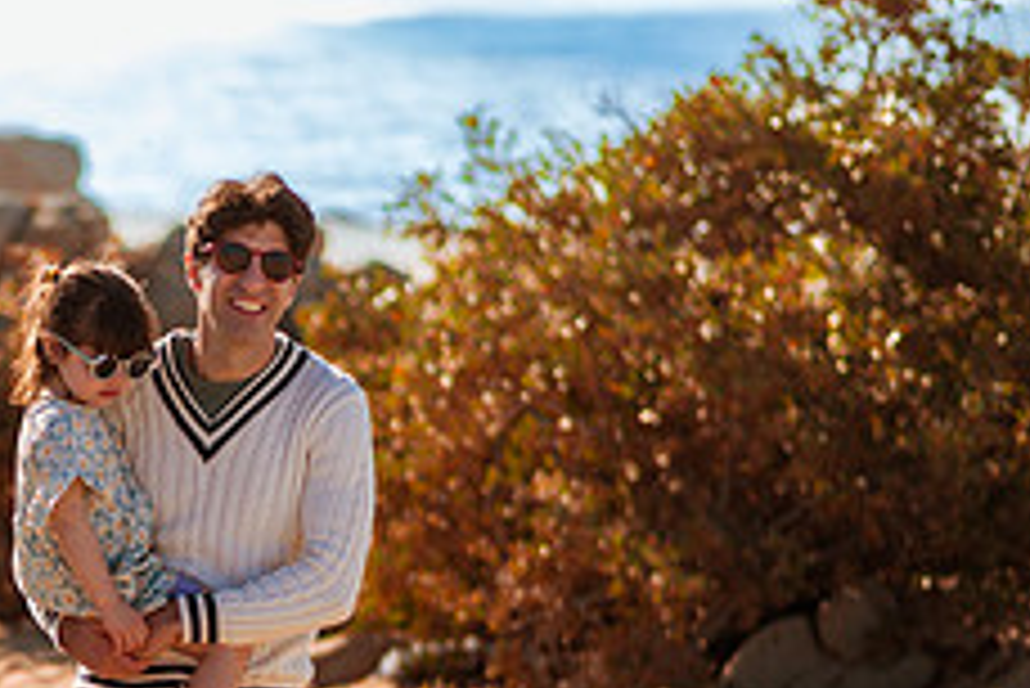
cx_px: -112
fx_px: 4208
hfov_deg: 13.7
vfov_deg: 9.2
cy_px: 789
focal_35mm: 147
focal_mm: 58
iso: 50
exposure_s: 1/4000
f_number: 1.8
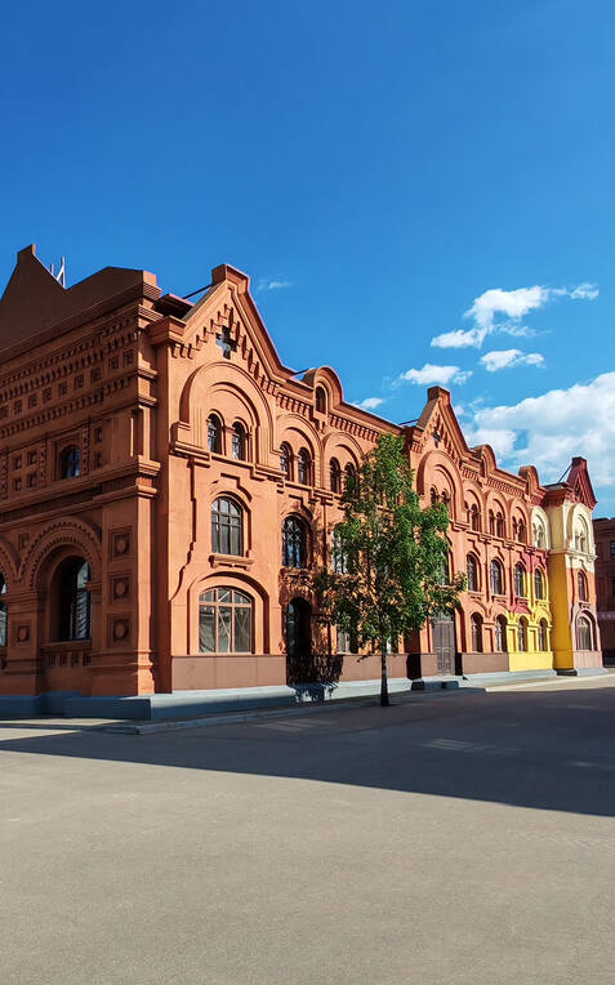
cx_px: 134
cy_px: 491
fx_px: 725
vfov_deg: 68.4
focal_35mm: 27
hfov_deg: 44.1
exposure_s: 1/1100
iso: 50
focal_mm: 1.96
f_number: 2.2
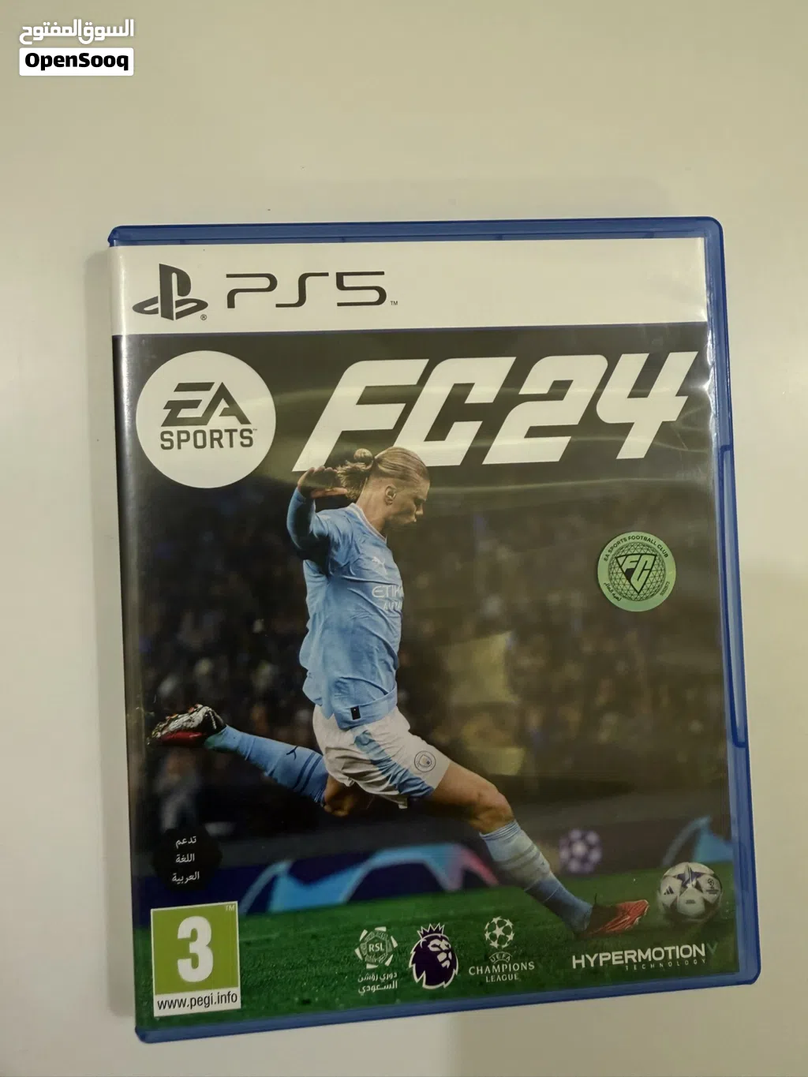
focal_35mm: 24
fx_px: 747
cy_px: 538
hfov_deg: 56.8
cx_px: 404
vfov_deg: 71.6
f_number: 2.2
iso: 250
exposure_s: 1/50
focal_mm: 2.22
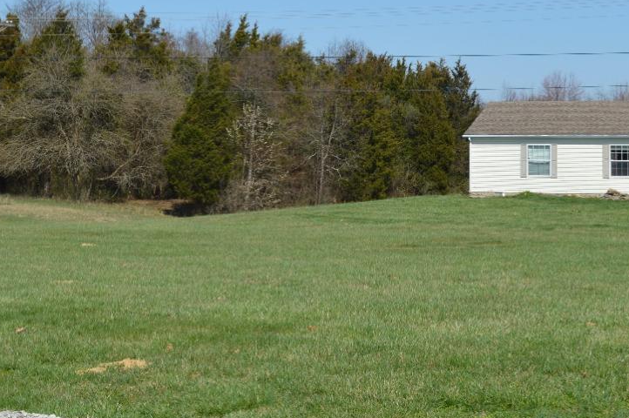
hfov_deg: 25.0
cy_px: -7
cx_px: 402
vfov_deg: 16.5
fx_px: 1414
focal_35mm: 81
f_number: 8
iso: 100
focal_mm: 26
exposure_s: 1/320
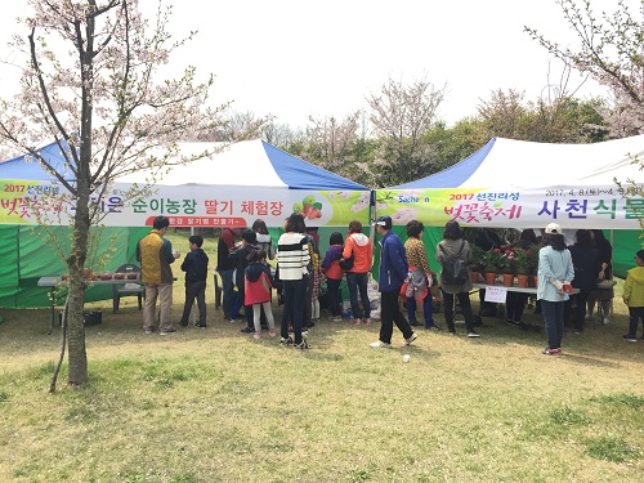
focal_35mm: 29
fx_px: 540
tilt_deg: -6.1
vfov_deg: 48.2
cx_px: 322
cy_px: 242
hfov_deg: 61.7
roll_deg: +0.0
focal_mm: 4.15
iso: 32
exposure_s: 1/1276
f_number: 2.2
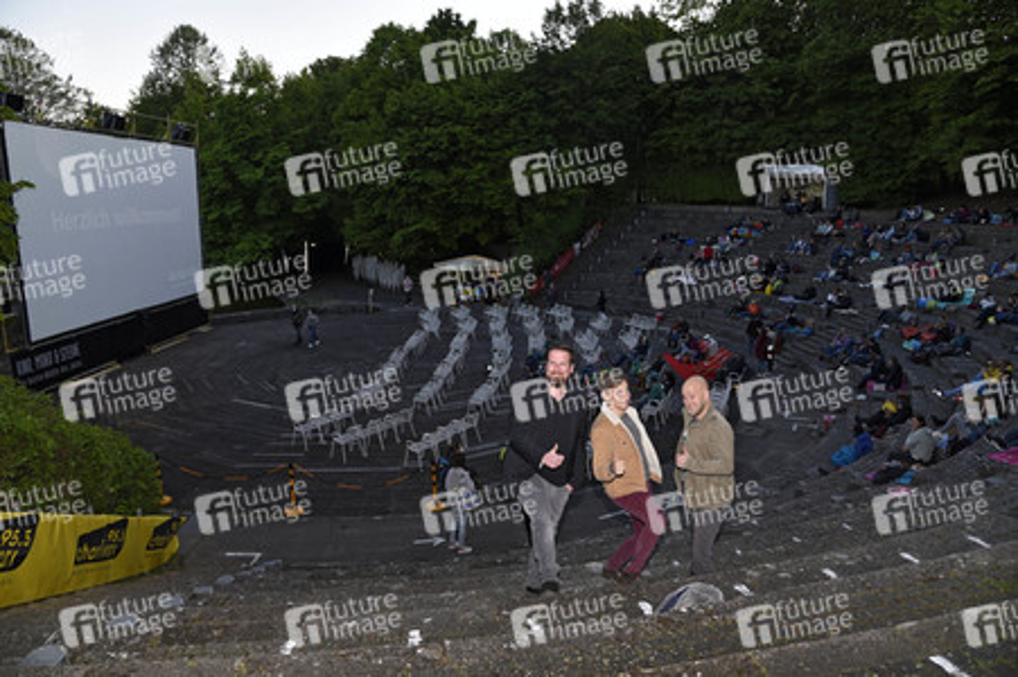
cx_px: 509
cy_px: 338
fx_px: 678
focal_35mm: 24
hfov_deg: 73.8
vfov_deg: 53.1
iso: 320
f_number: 7.1
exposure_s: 1/60
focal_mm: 24
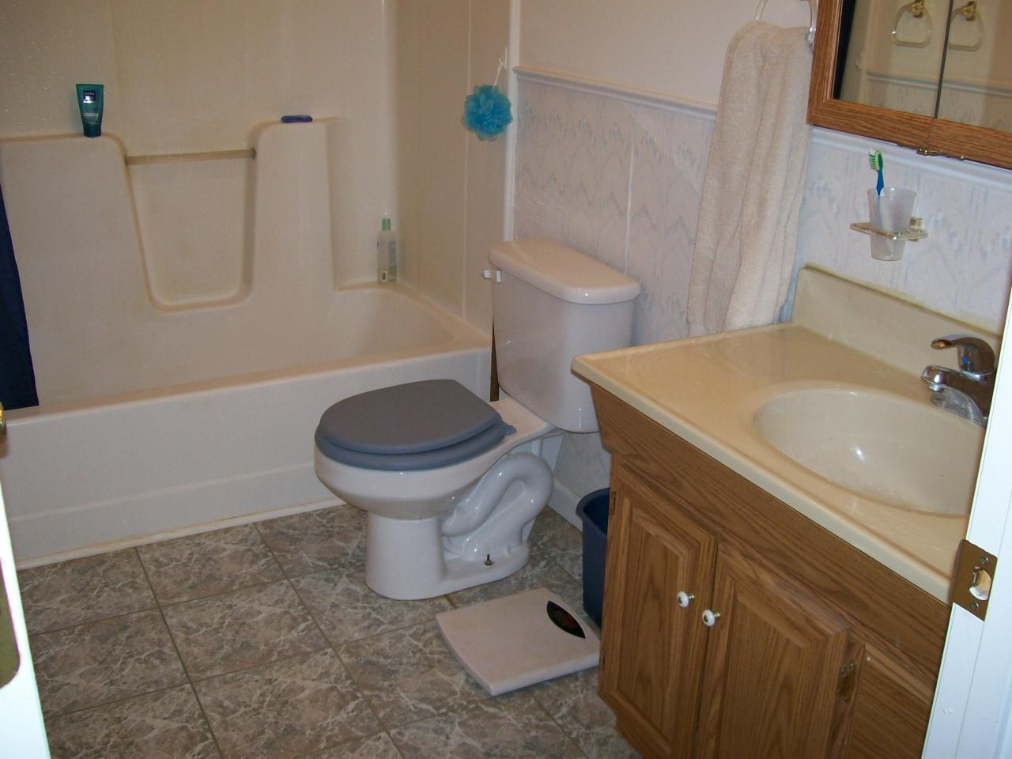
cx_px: 506
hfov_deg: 51.4
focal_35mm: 36
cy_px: 380
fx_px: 1052
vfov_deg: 39.7
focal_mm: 6
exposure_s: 1/64
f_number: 2.7
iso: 80
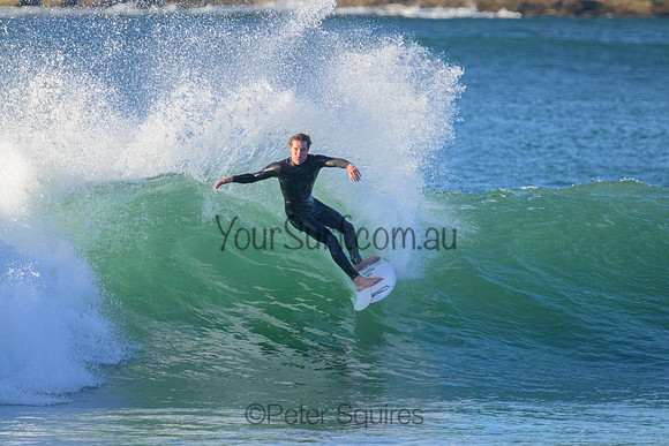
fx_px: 14869
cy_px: 223
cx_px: 334
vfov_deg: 1.7
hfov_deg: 2.6
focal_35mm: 800
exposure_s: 1/2000
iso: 5600
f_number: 11
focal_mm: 800
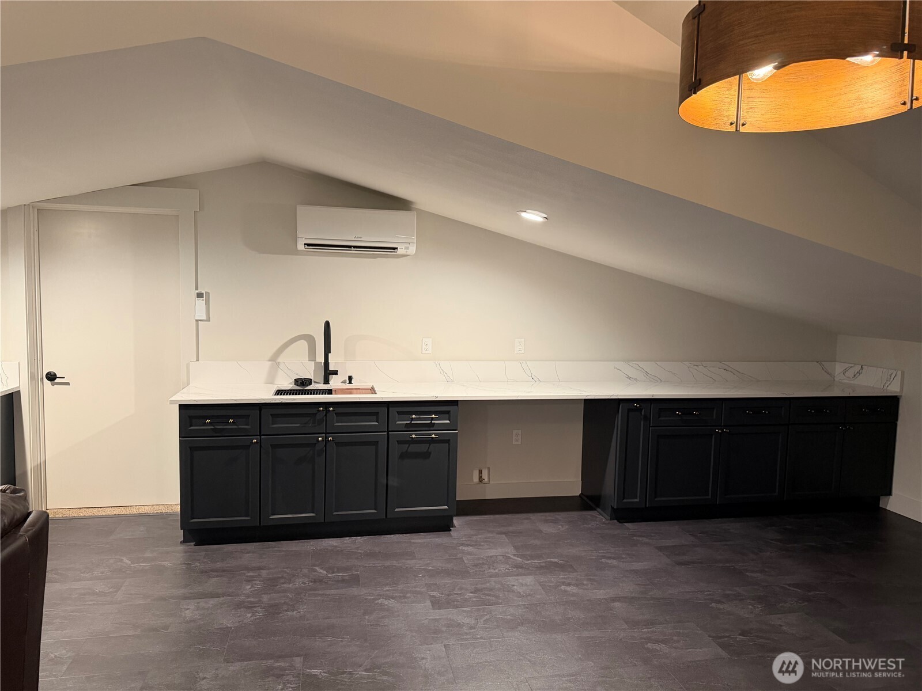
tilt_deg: -6.0
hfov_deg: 71.6
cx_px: 461
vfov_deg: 56.8
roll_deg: -0.7
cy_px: 346
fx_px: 639
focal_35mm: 24
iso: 400
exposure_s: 1/60
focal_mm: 6.76
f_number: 1.78
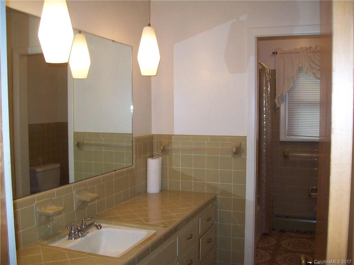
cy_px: 132
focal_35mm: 36
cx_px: 177
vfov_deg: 39.7
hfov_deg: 51.4
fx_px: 368
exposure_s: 1/64
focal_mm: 6
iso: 200
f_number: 2.7
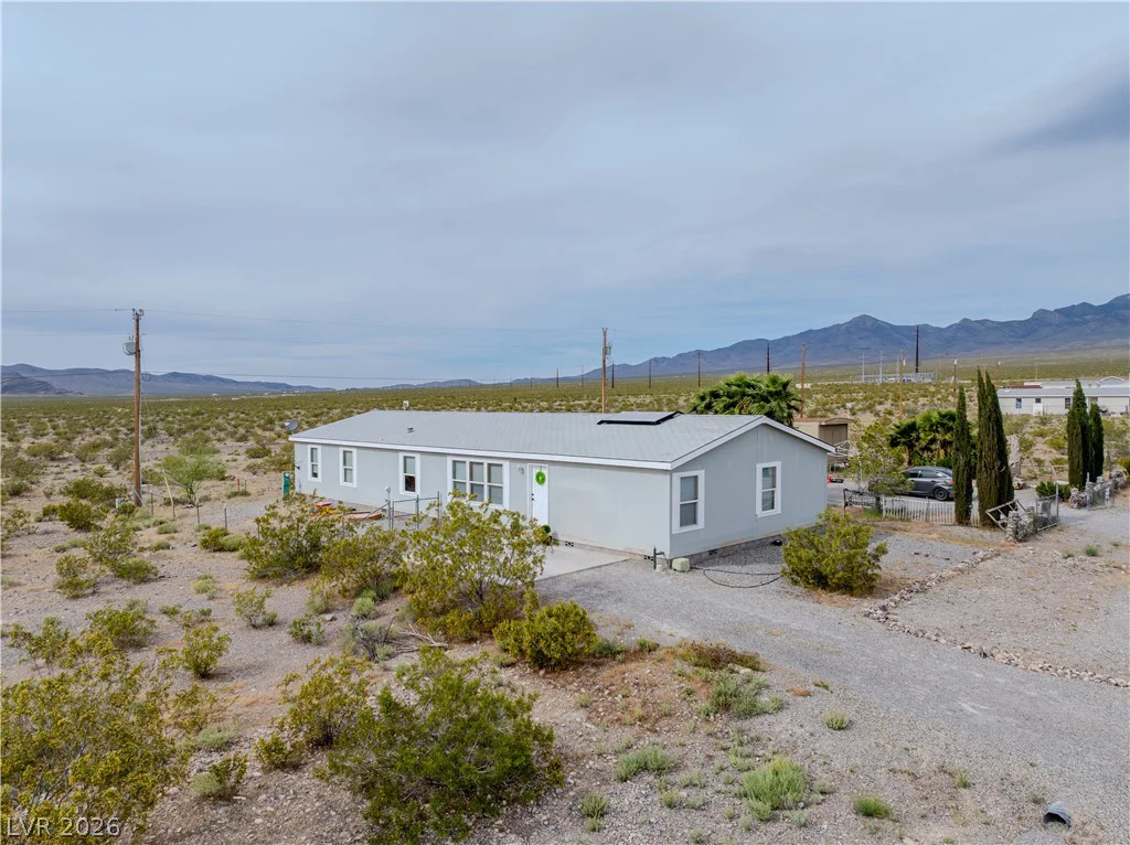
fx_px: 783
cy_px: 422
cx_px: 565
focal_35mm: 24
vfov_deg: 56.7
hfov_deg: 71.6
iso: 100
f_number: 2.8
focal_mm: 12.29
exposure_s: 1/240
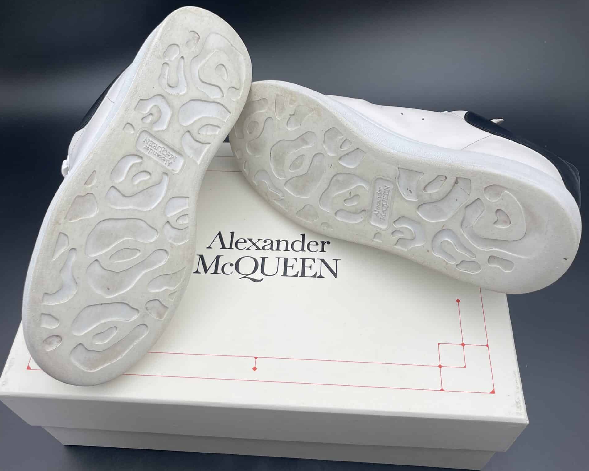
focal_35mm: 34
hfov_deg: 52.8
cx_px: 294
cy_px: 211
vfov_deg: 43.3
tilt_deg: -55.6
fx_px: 593
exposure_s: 1/916
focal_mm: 5.1
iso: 32
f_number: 1.6
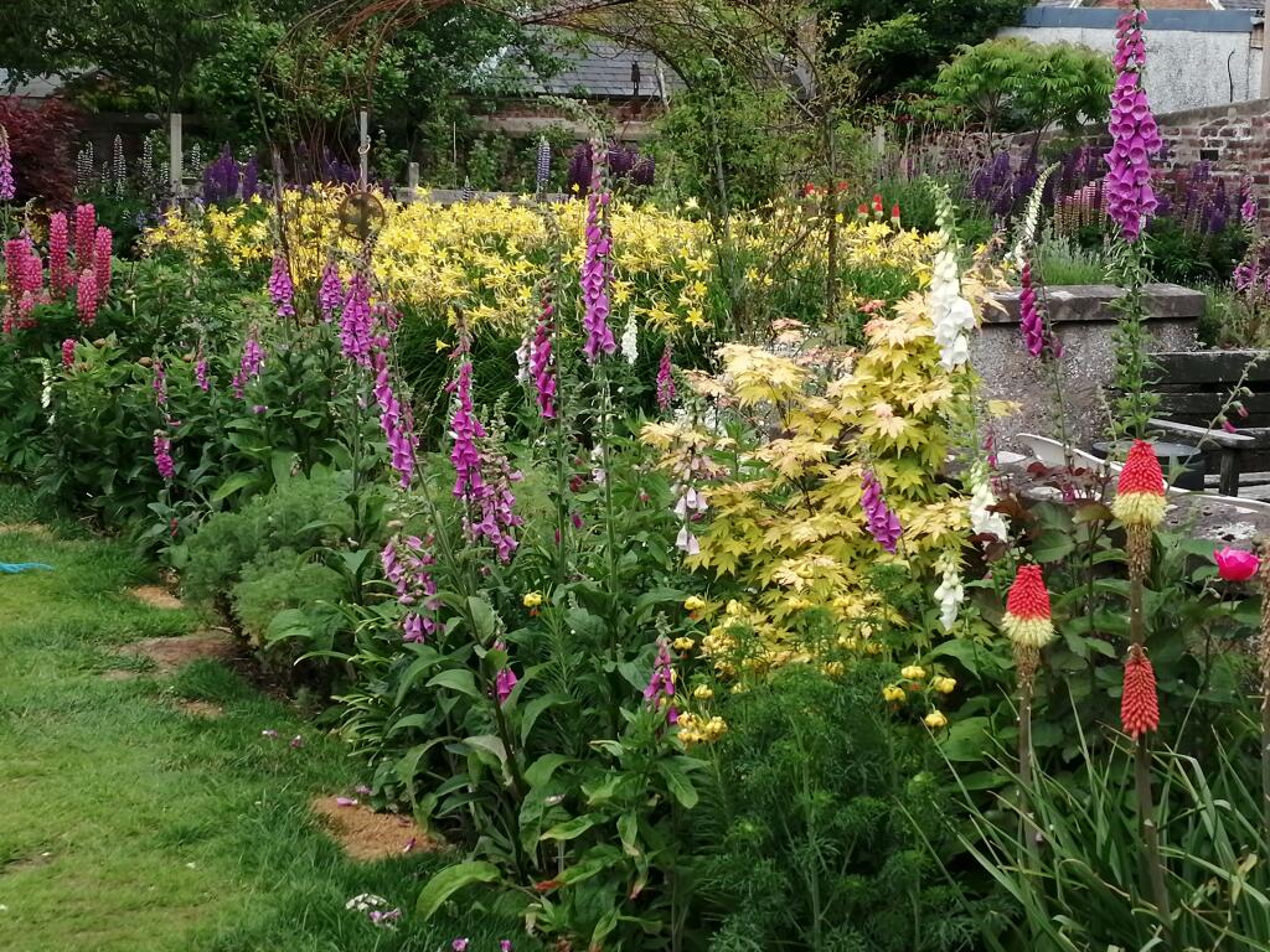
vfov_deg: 27.5
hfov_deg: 36.2
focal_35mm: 53
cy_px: 476
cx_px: 635
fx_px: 1944
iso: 64
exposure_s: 1/100
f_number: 1.8
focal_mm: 3.62
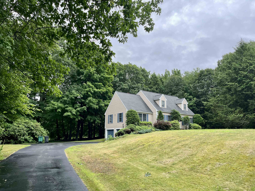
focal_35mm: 26
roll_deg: -0.9
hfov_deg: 67.3
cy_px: 96
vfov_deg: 53.1
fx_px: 192
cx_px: 128
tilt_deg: +11.9
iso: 50
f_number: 1.6
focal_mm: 5.1
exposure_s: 1/1066
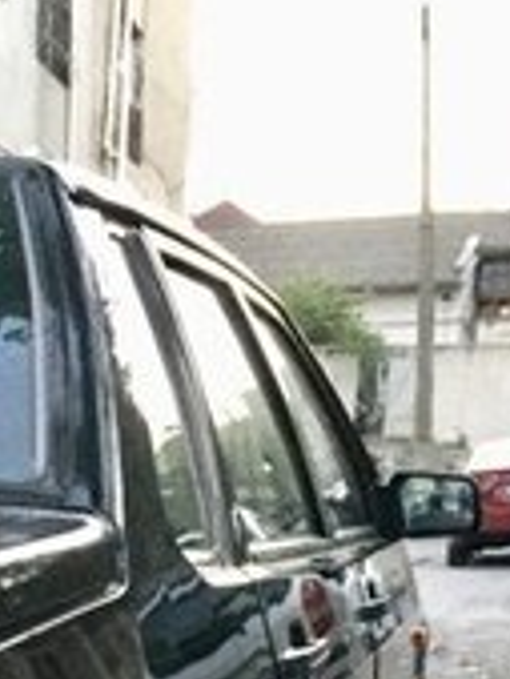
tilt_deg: -11.7
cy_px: 908
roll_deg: -0.3
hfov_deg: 16.8
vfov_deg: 20.7
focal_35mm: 85
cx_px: -64
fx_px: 1668
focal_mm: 4.15
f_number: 2.2
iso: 1250
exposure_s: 1/17
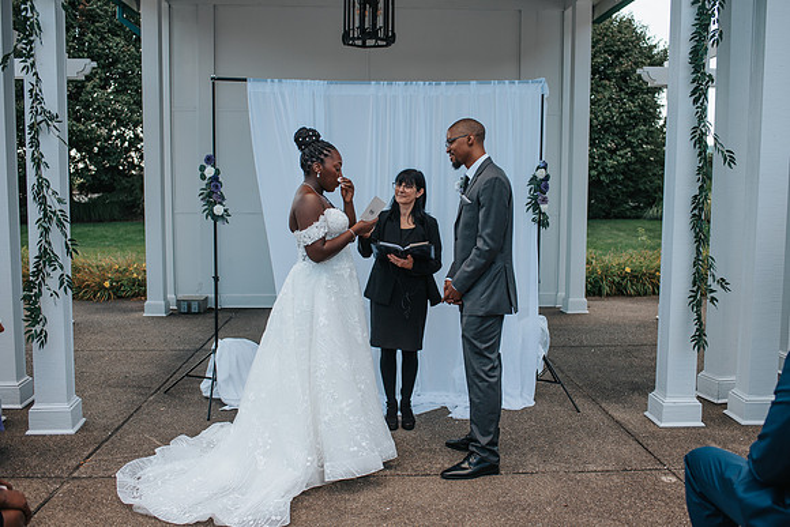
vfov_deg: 36.8
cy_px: 259
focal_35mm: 36
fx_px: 792
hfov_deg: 53.0
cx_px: 402
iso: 160
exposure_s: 1/1000
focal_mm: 35
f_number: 3.2
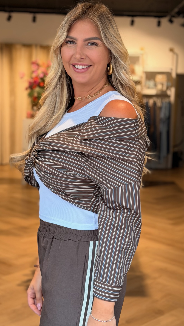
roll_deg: -1.6
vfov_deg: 36.0
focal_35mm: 58
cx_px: 93
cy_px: 158
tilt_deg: -8.3
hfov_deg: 20.7
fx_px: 503
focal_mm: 6.76
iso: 80
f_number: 1.78
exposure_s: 1/121
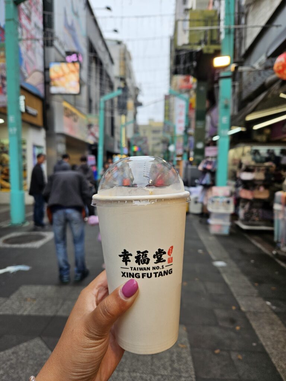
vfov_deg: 73.9
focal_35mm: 23
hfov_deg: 58.9
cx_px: 143
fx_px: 253
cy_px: 190
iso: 25
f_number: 1.8
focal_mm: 5.4
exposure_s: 1/296
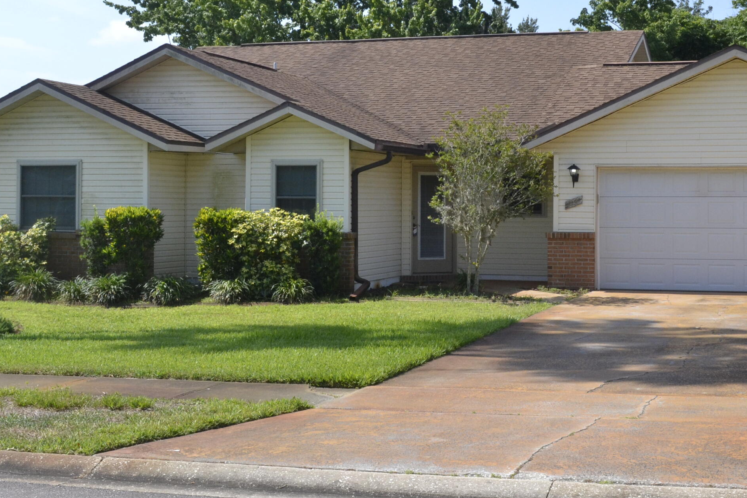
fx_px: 1183
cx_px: 435
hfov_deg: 35.0
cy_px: 172
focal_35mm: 57
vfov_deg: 23.7
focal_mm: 24
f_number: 13
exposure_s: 1/640
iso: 800
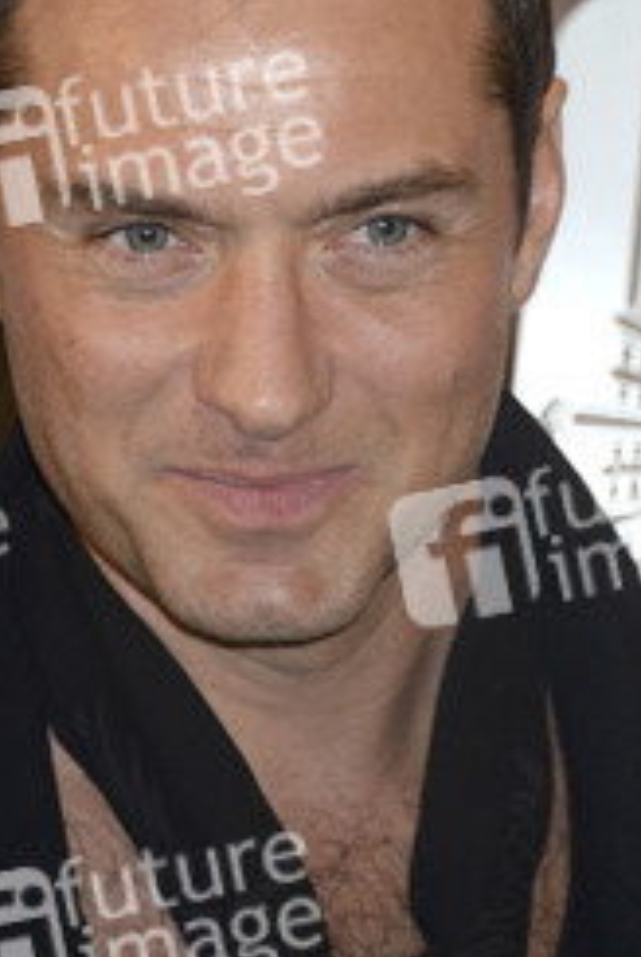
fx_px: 13023
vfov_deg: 4.2
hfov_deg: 2.8
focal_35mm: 489
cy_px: 340
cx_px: 236
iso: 1600
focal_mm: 300
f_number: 5.6
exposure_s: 1/250
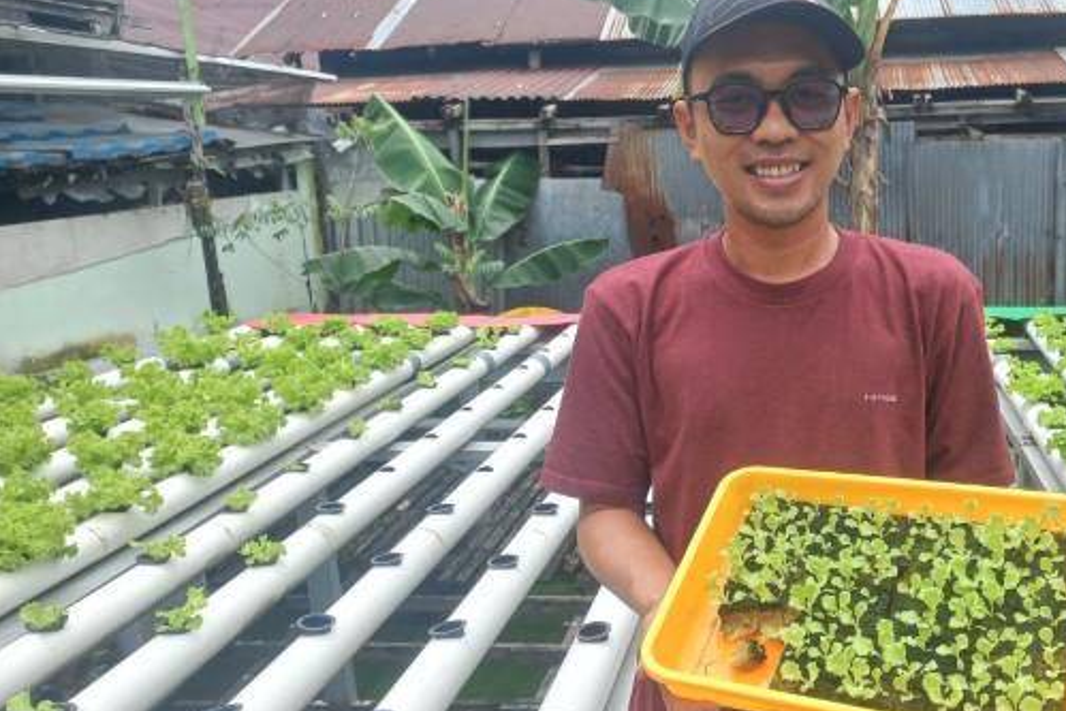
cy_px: 364
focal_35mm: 37
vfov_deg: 36.0
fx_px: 1096
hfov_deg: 50.4
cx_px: 756
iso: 25
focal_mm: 4.6
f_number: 1.8
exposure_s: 1/212
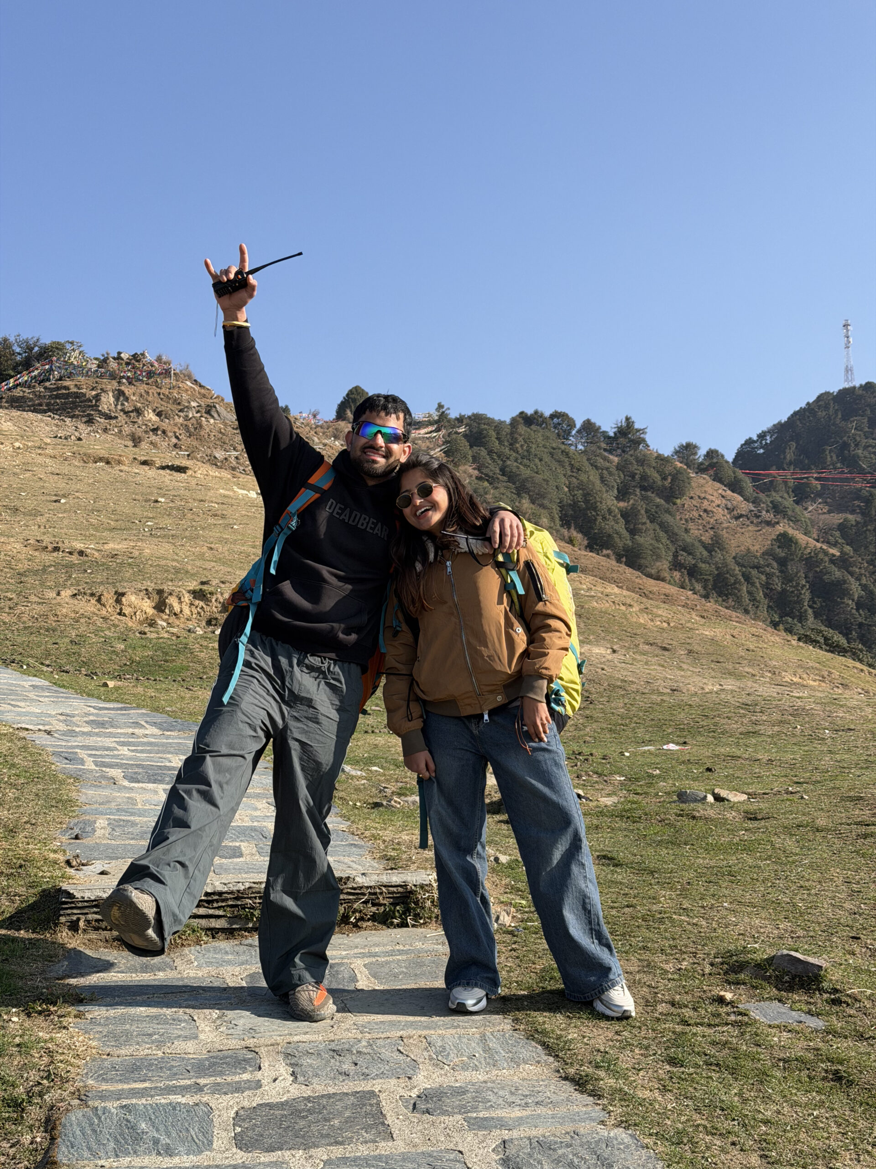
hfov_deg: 30.3
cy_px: 584
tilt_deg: +11.1
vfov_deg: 39.7
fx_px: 1620
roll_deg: +0.7
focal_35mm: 48
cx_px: 438
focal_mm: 6.76
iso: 64
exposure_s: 1/2976
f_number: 1.78
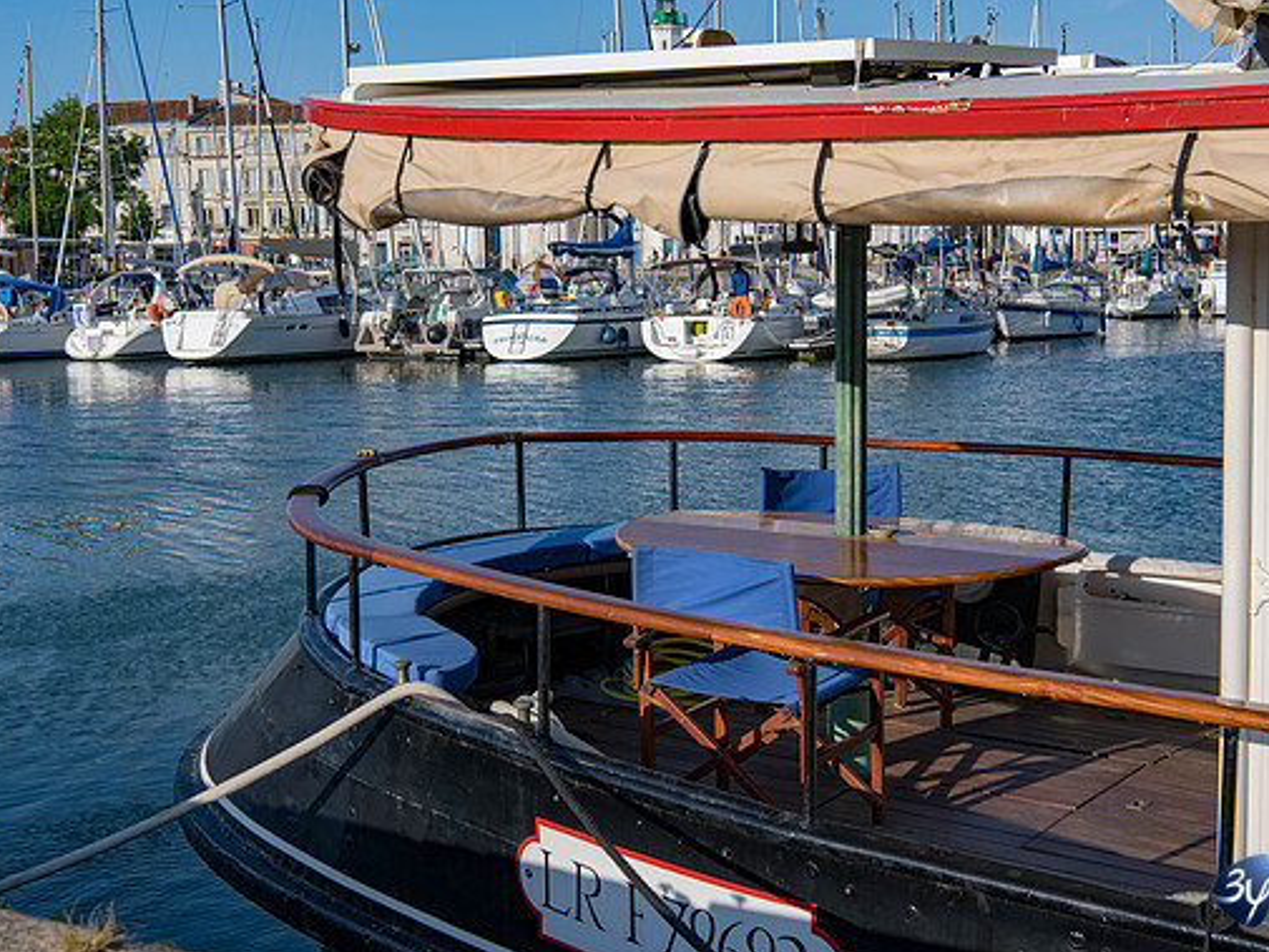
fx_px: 1943
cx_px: 701
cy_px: 481
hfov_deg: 36.1
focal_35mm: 53
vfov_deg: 27.5
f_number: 9
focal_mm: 48
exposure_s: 1/200
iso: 64
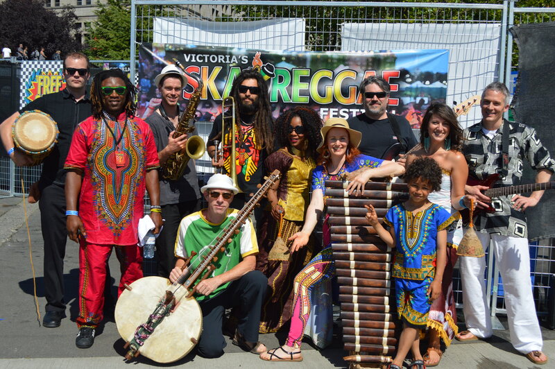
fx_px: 601
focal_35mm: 39
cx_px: 278
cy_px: 184
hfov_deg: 49.6
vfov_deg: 34.2
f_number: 6.3
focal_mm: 26
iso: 400
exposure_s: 1/2000
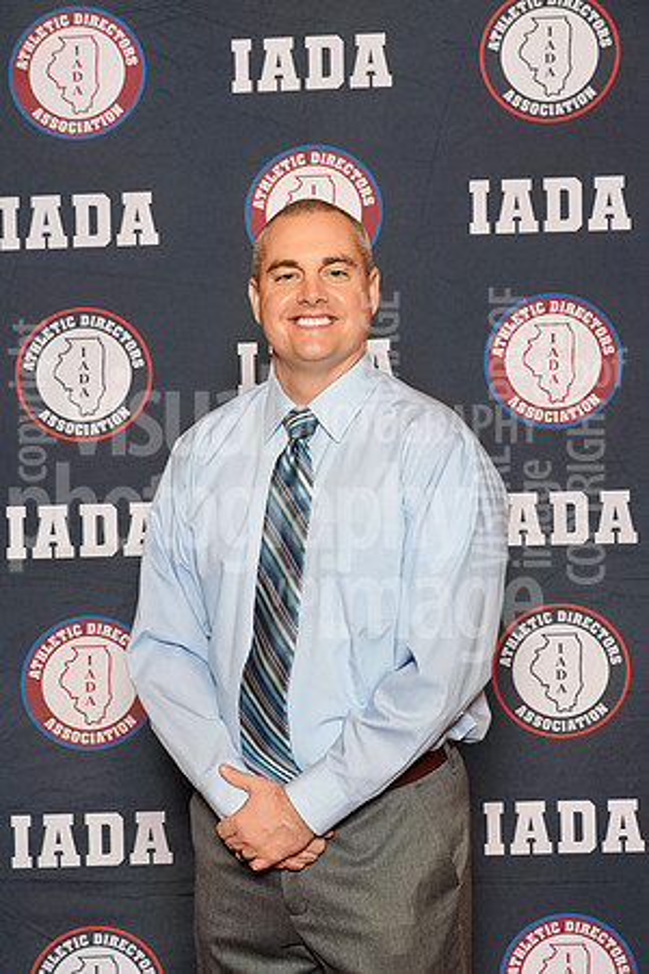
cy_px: 487
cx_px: 324
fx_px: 2190
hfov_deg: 16.9
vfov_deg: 25.1
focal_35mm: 81
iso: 640
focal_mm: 54
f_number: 8
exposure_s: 1/125
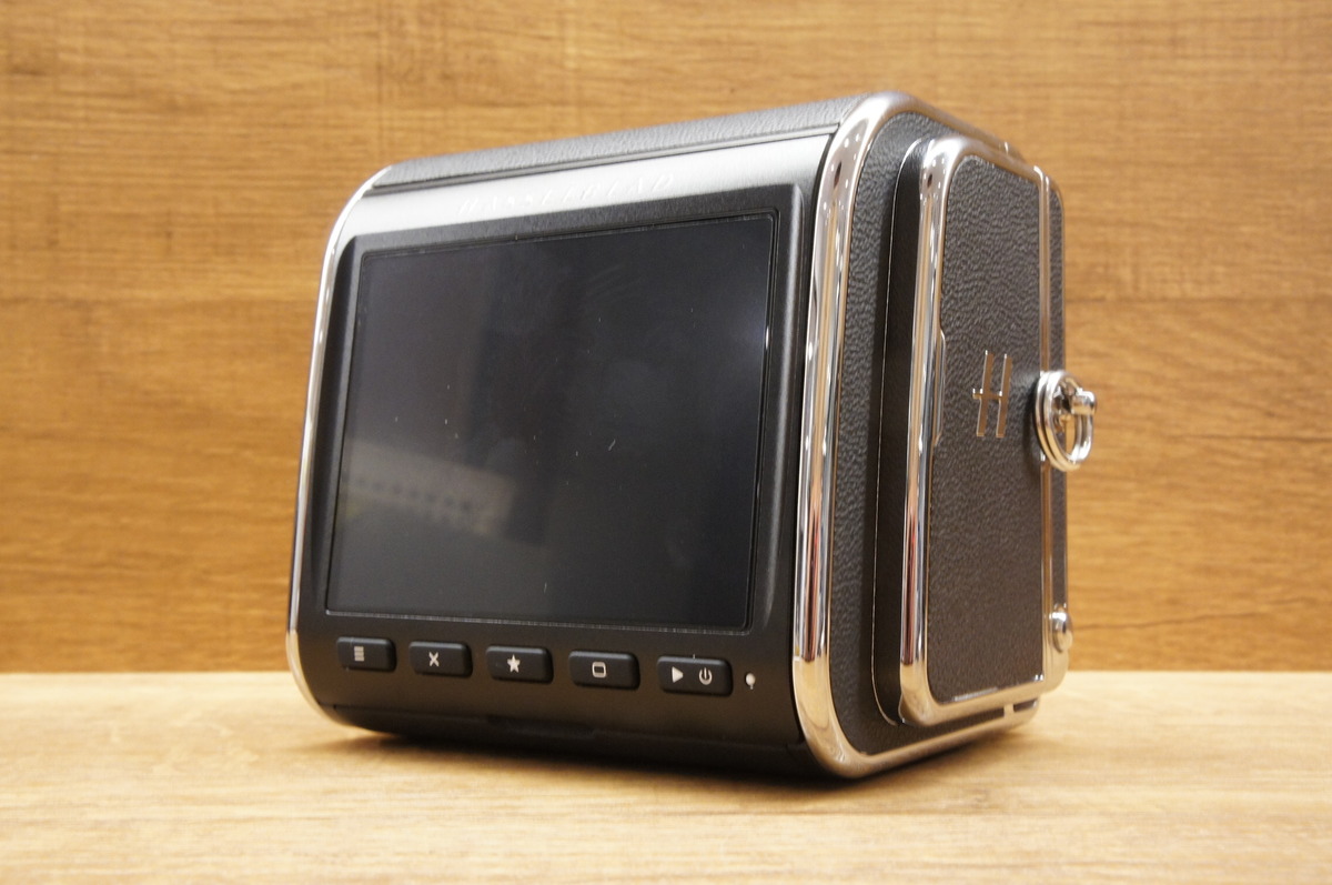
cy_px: 442
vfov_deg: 31.8
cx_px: 666
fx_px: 1552
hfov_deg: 46.4
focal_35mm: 42
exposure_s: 1/10
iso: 1600
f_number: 16
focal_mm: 28
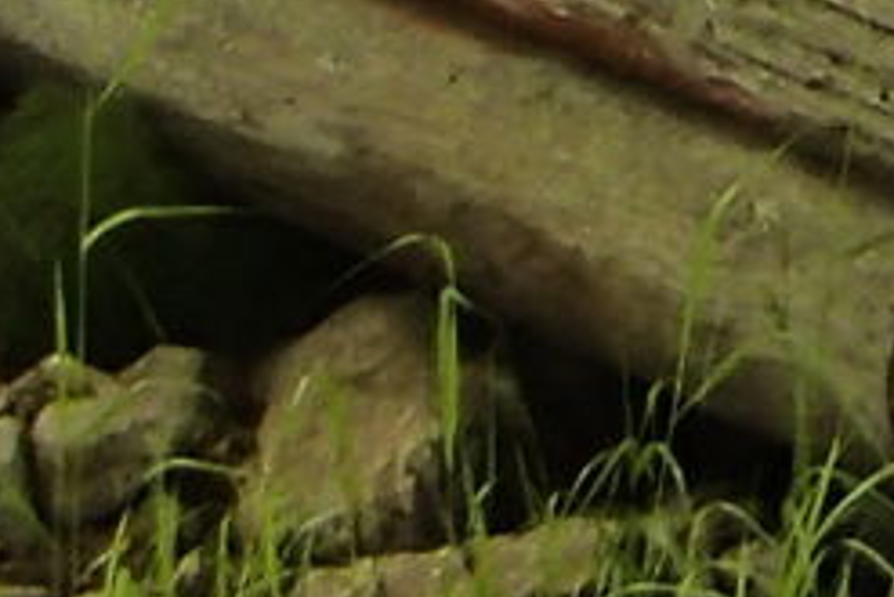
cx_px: 1314
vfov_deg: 5.8
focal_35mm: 226
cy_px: -868
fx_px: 5615
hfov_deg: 8.9
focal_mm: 5
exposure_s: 1/320
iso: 100
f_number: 3.9
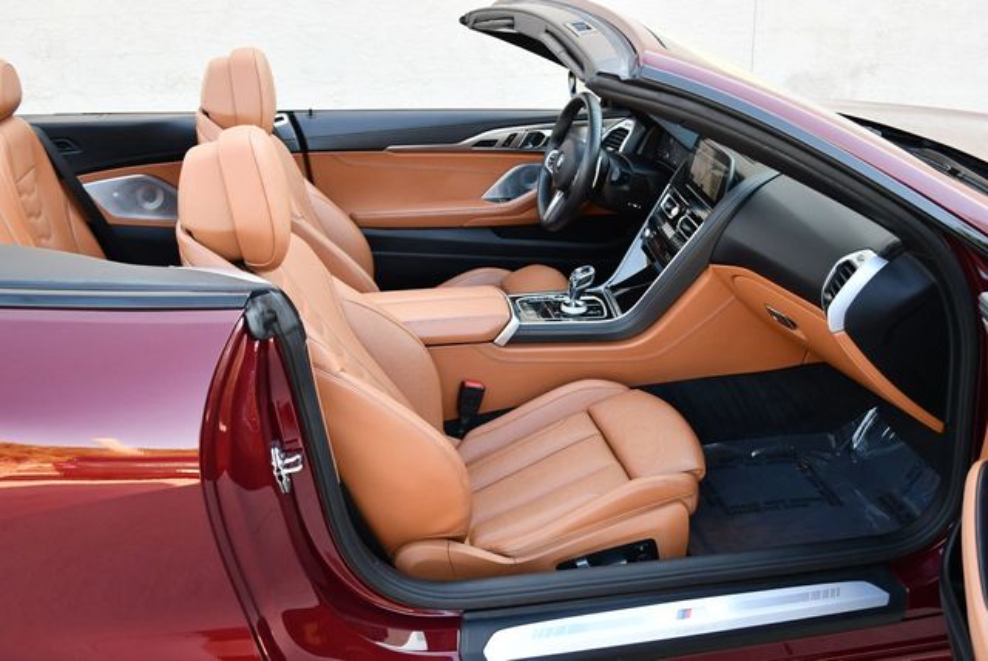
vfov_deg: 36.9
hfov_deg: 53.1
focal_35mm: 36
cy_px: 330
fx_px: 989
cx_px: 494
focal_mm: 18
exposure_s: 1/250
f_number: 3.5
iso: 500
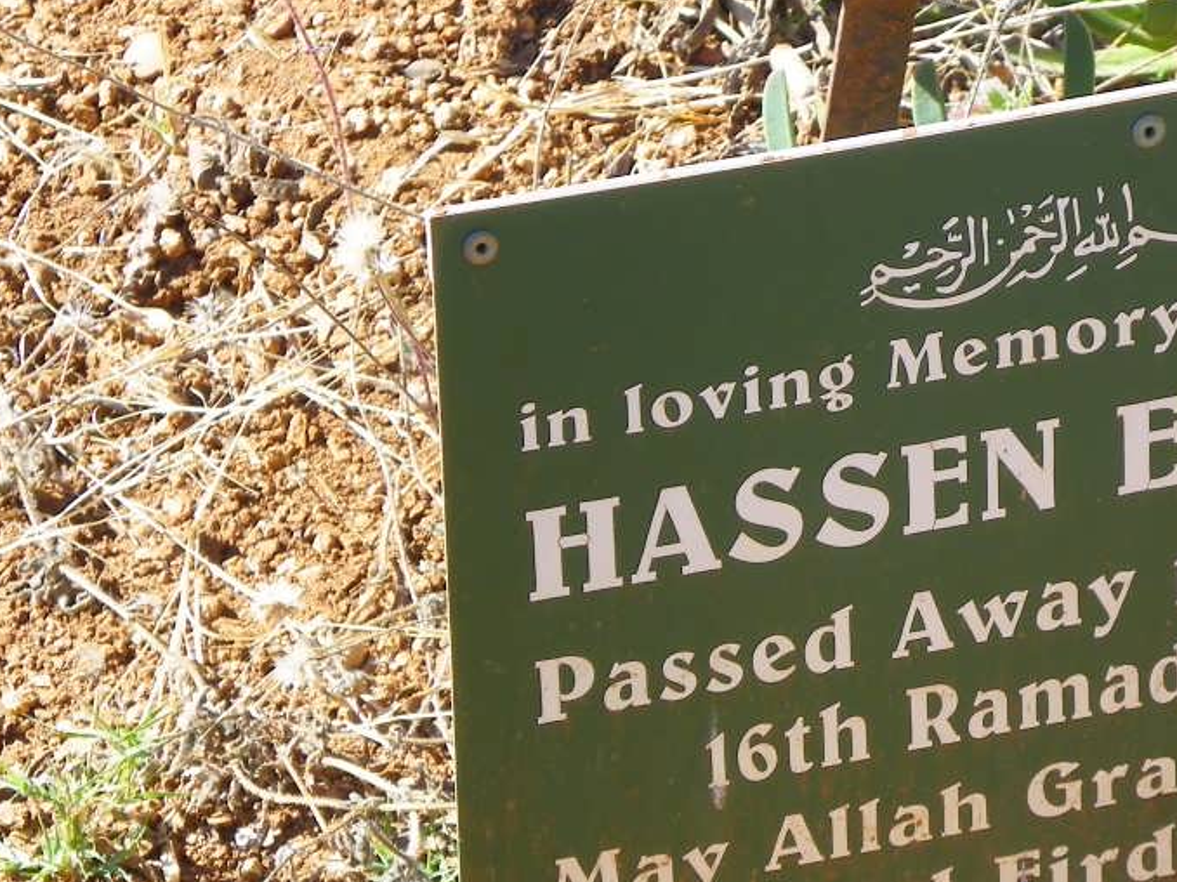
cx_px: 930
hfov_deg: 7.1
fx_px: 9449
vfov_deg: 5.3
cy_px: 608
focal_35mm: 278
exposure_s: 1/125
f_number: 4.5
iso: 64
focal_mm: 28
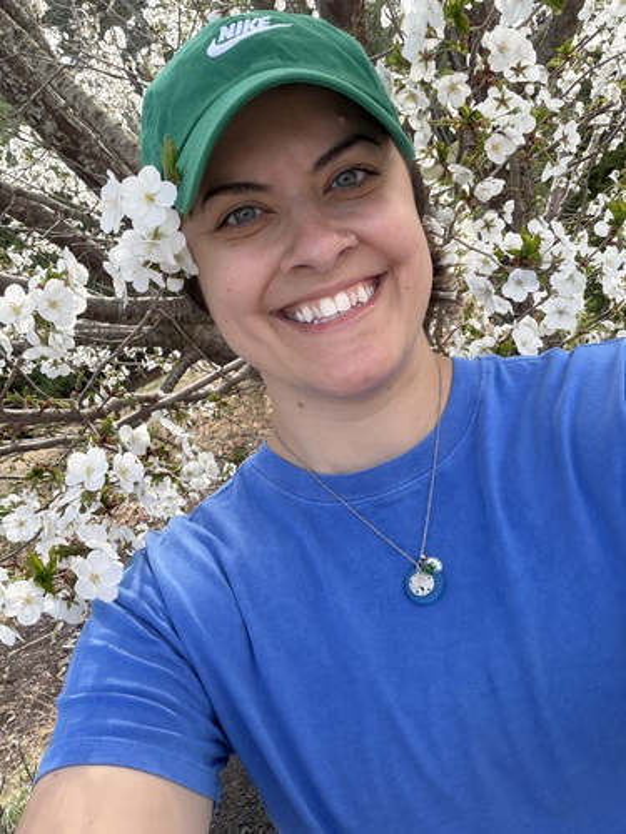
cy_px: 417
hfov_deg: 46.8
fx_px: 723
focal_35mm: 30
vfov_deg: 60.0
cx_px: 313
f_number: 1.9
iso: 32
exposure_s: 1/180
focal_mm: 2.71
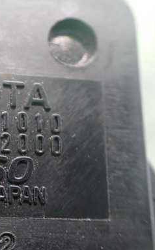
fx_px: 339
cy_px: 137
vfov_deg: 40.3
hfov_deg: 23.9
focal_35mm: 50
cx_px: -22
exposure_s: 1/30
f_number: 2.3
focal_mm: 5.4
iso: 1000
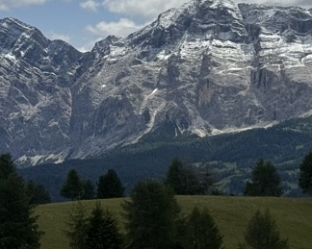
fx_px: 1366
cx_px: 341
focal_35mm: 148
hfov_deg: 12.8
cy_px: 8
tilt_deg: +4.6
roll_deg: +1.7
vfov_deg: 10.4
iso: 64
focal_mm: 6.76
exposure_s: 1/10526
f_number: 1.78
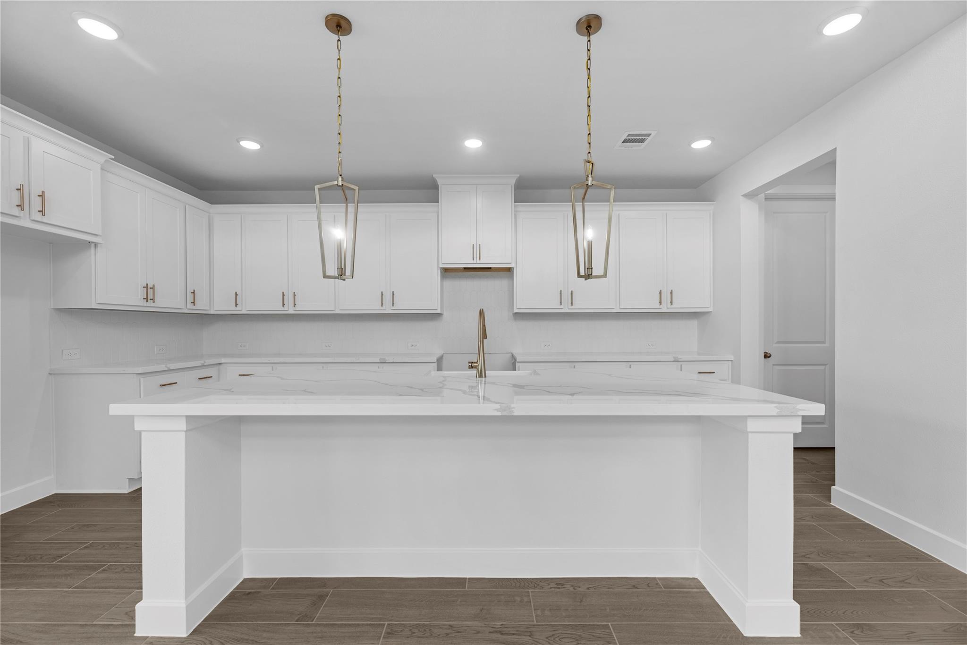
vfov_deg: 81.2
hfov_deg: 104.2
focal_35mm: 14
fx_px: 376
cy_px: 322
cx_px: 484
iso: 250
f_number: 9
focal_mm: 14
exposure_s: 1/250
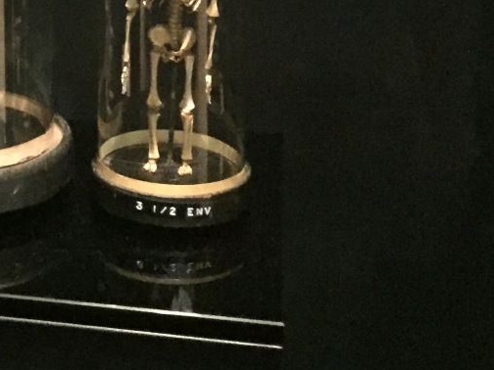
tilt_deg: -9.0
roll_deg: +1.3
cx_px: -96
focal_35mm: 92
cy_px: -134
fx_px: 1313
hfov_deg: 20.0
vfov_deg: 15.2
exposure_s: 1/17
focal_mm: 4.15
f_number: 2.2
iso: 2000
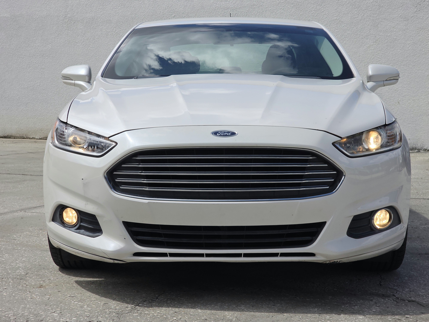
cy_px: 161
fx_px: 855
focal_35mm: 69
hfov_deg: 28.2
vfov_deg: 21.3
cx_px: 214
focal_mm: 7.9
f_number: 2.4
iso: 50
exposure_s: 1/3160
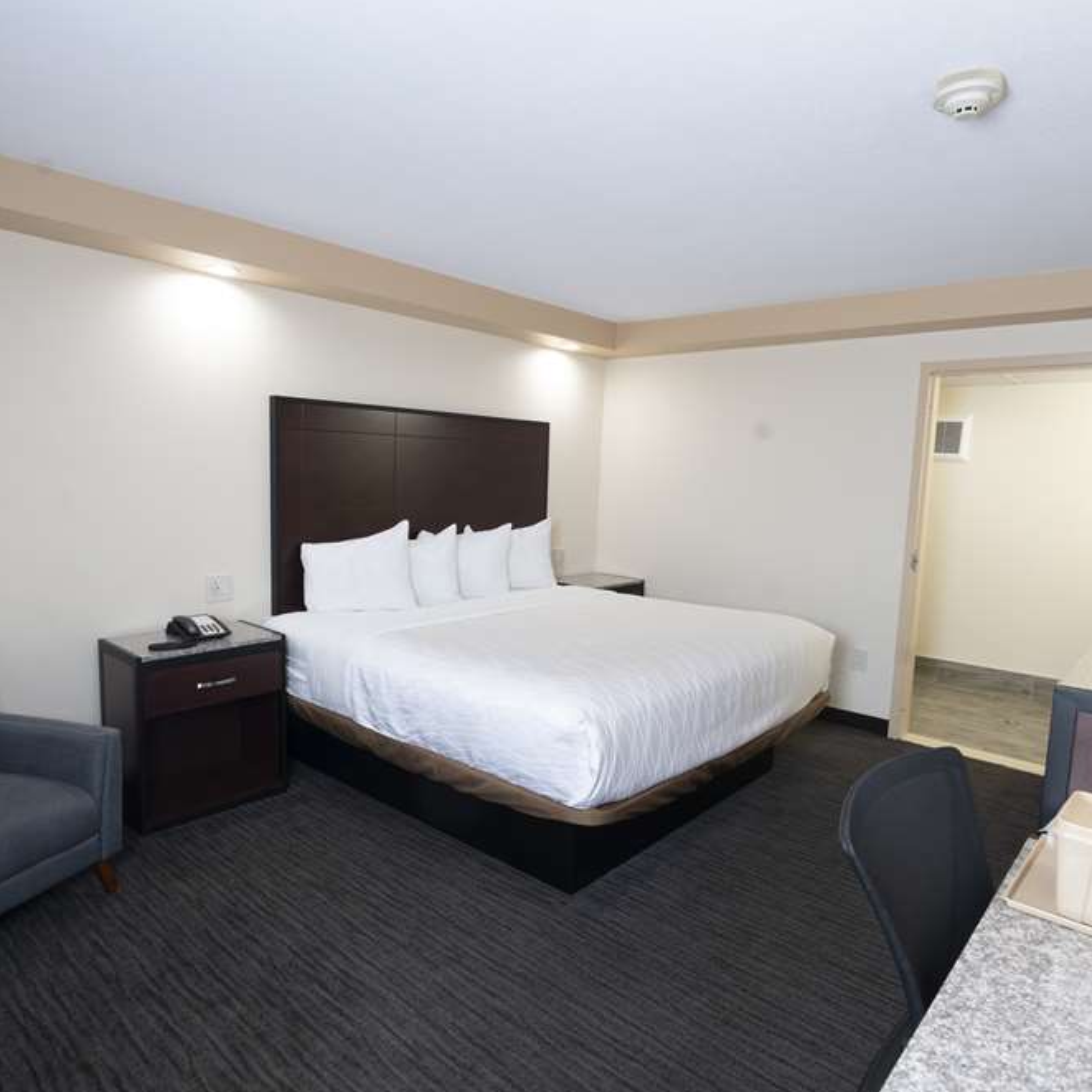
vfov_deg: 72.1
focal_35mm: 21
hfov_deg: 72.1
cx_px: 524
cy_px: 558
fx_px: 749
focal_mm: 16
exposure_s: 1/15
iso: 320
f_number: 6.3
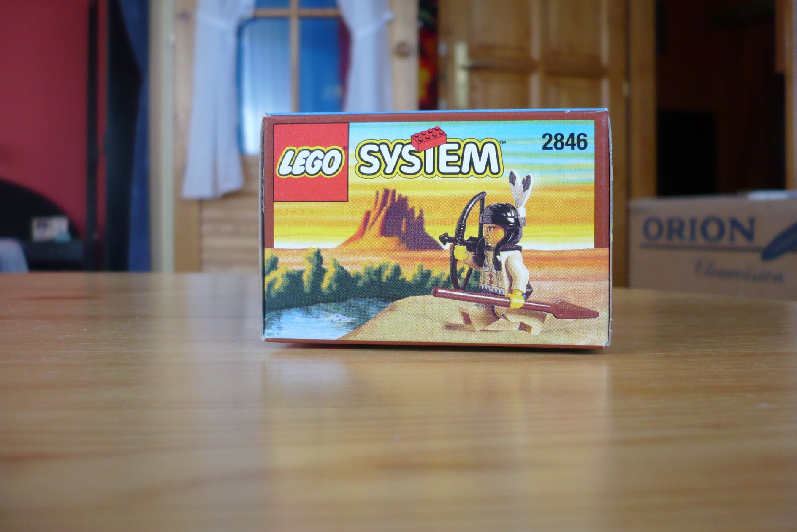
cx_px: 416
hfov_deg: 50.7
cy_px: 223
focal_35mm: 38
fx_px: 841
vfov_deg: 35.0
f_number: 2.8
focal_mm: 5.8
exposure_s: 1/30
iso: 100
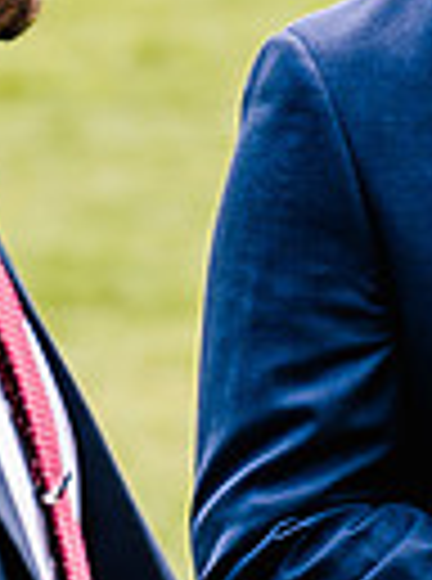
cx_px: 693
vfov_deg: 3.3
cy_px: 20
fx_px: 10017
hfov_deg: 2.5
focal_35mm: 599
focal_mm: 138
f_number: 4.5
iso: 125
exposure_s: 1/125
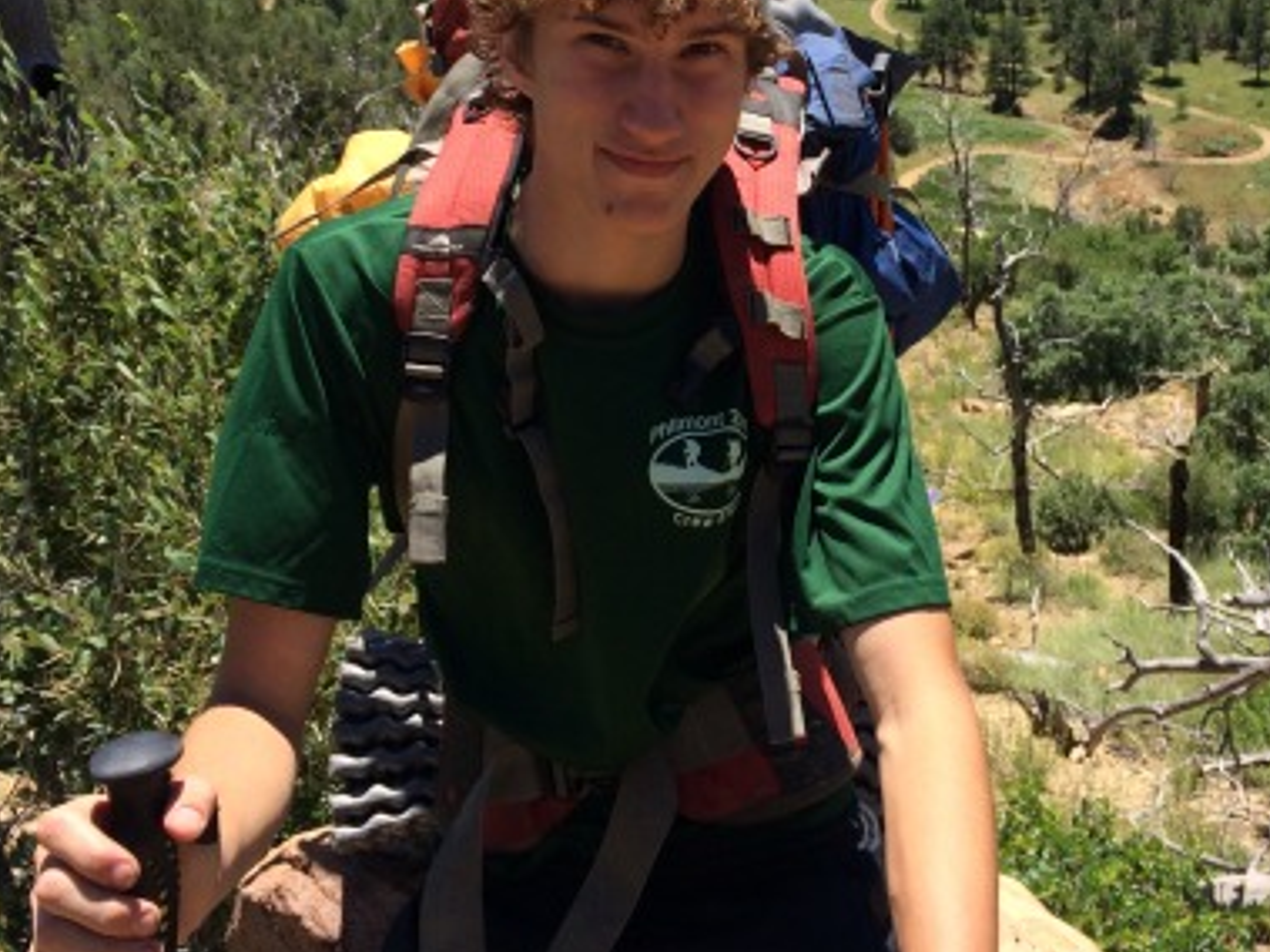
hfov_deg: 38.5
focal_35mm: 49
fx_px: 1797
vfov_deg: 28.9
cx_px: 841
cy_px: 168
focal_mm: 4.15
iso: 32
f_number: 2.2
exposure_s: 1/1466
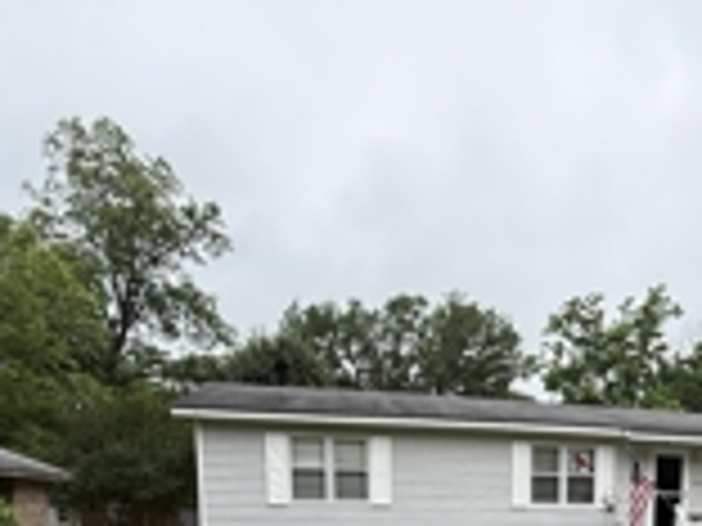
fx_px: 730
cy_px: 611
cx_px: 554
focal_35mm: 36
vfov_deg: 33.3
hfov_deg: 48.7
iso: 50
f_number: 2.2
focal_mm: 2.22
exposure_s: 1/256
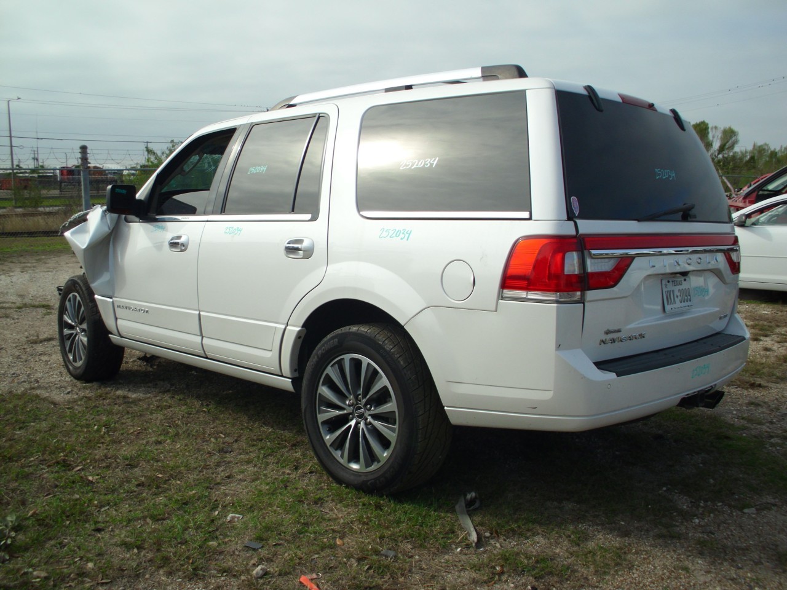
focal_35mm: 38
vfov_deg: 37.7
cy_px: 295
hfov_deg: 49.0
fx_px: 864
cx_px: 394
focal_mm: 6.3
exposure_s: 1/267
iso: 50
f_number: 7.3
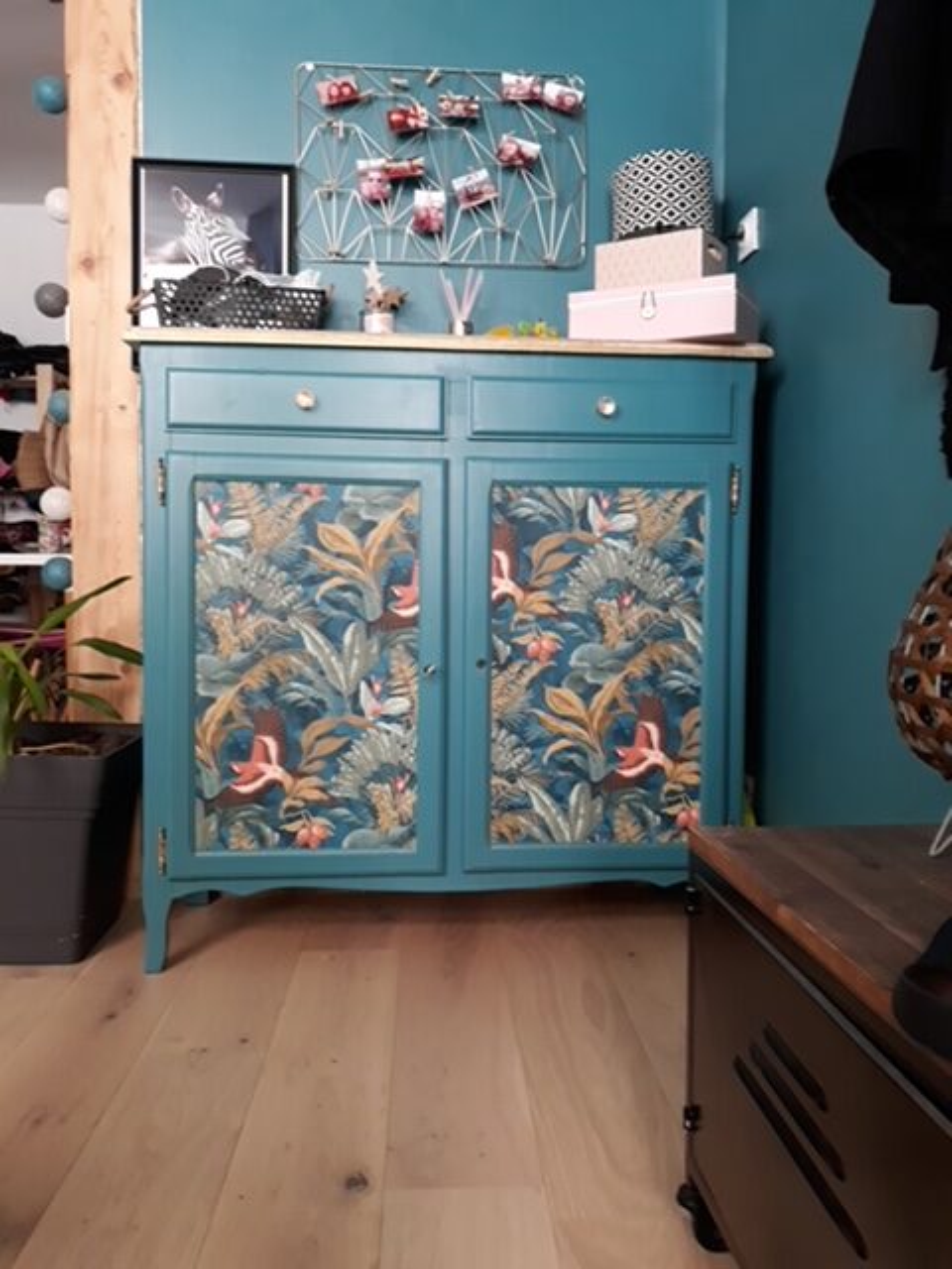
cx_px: 476
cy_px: 634
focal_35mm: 27
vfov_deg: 65.3
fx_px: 990
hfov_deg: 51.4
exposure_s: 1/40
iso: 80
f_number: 1.7
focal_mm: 3.71
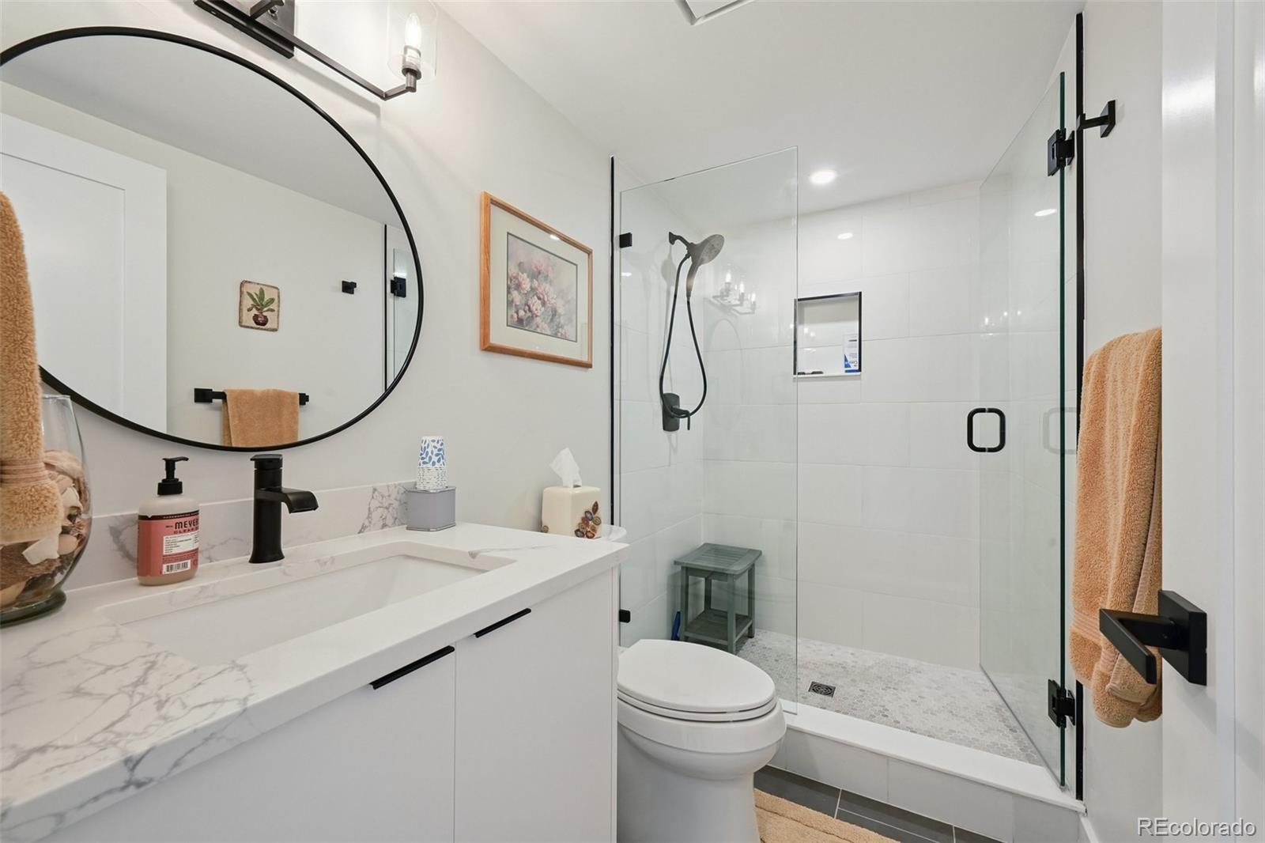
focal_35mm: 14
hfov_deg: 104.3
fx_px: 492
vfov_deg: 81.2
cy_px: 422
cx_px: 632
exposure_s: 1/13
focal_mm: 14
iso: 400
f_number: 10
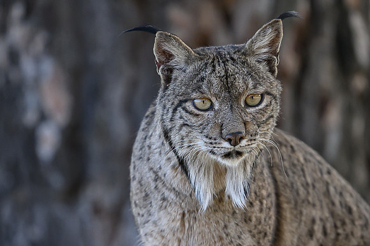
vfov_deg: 1.4
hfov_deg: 2.1
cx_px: 146
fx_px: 9996
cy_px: 166
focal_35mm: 973
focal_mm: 560
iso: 1400
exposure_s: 1/2000
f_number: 4
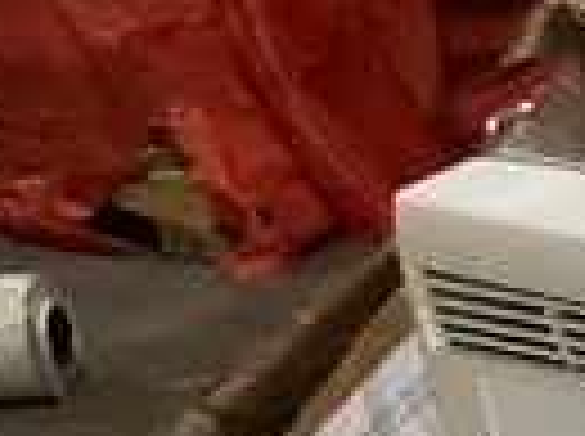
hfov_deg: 10.0
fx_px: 2834
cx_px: 1512
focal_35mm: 168
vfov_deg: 8.3
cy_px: 942
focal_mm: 3
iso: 100
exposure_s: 1/60
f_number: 1.8
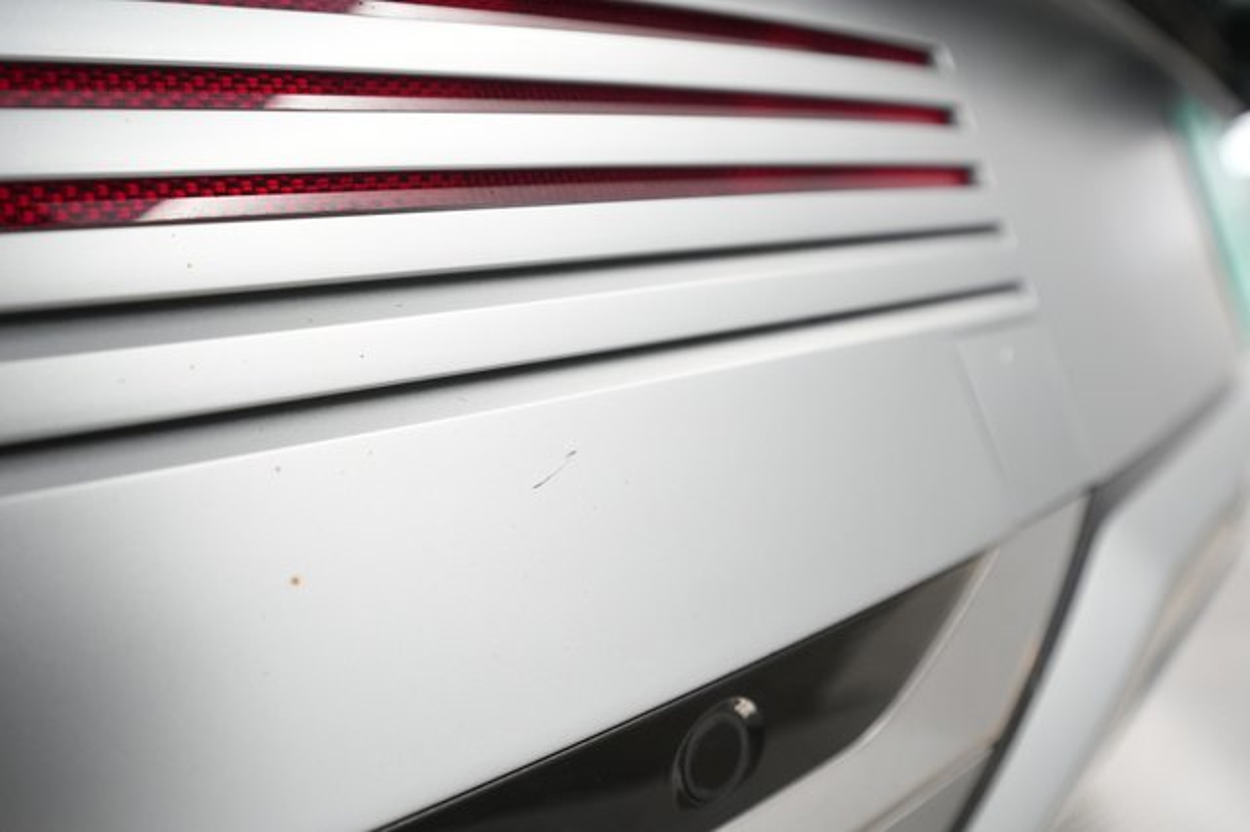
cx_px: 625
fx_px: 972
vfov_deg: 46.4
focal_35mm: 28
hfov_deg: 65.5
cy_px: 416
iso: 2500
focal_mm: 28
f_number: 4.5
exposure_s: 1/100
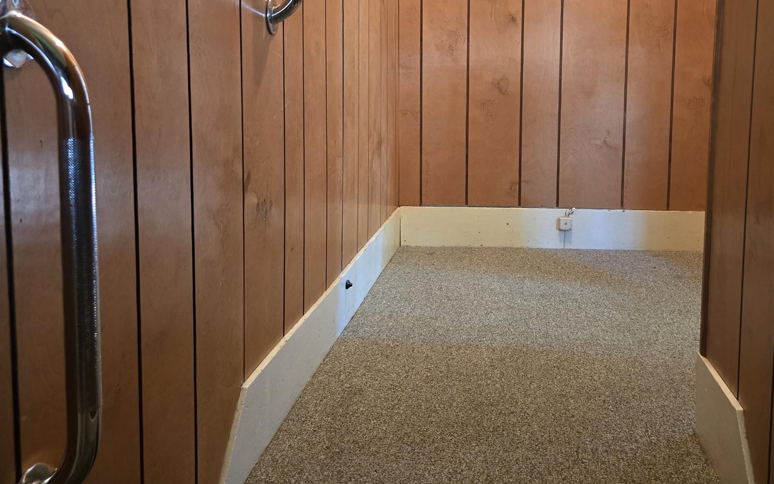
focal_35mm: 38
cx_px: 433
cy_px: 177
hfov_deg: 51.4
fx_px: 802
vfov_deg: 33.4
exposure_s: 1/60
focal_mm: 5.4
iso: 640
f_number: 1.8
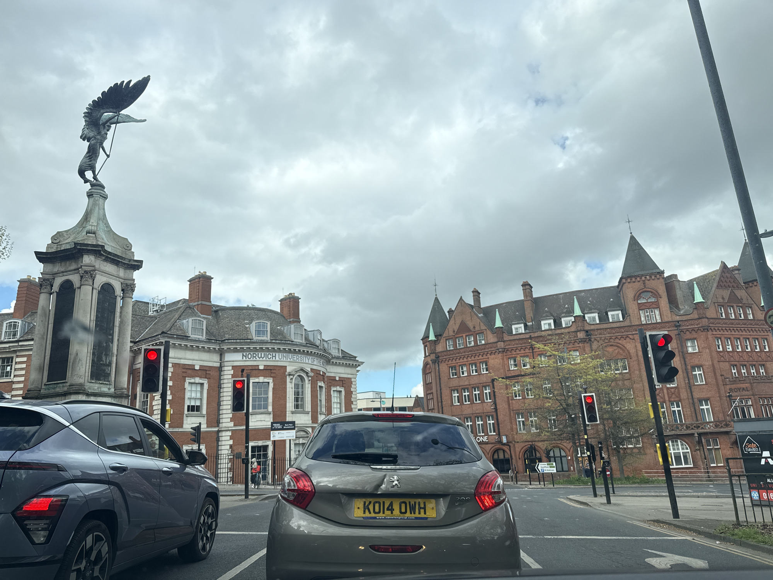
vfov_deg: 56.8
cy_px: 290
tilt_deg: +16.0
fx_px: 536
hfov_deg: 71.6
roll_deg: +3.6
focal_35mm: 24
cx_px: 386
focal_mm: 6.76
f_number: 1.78
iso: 100
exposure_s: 1/1211
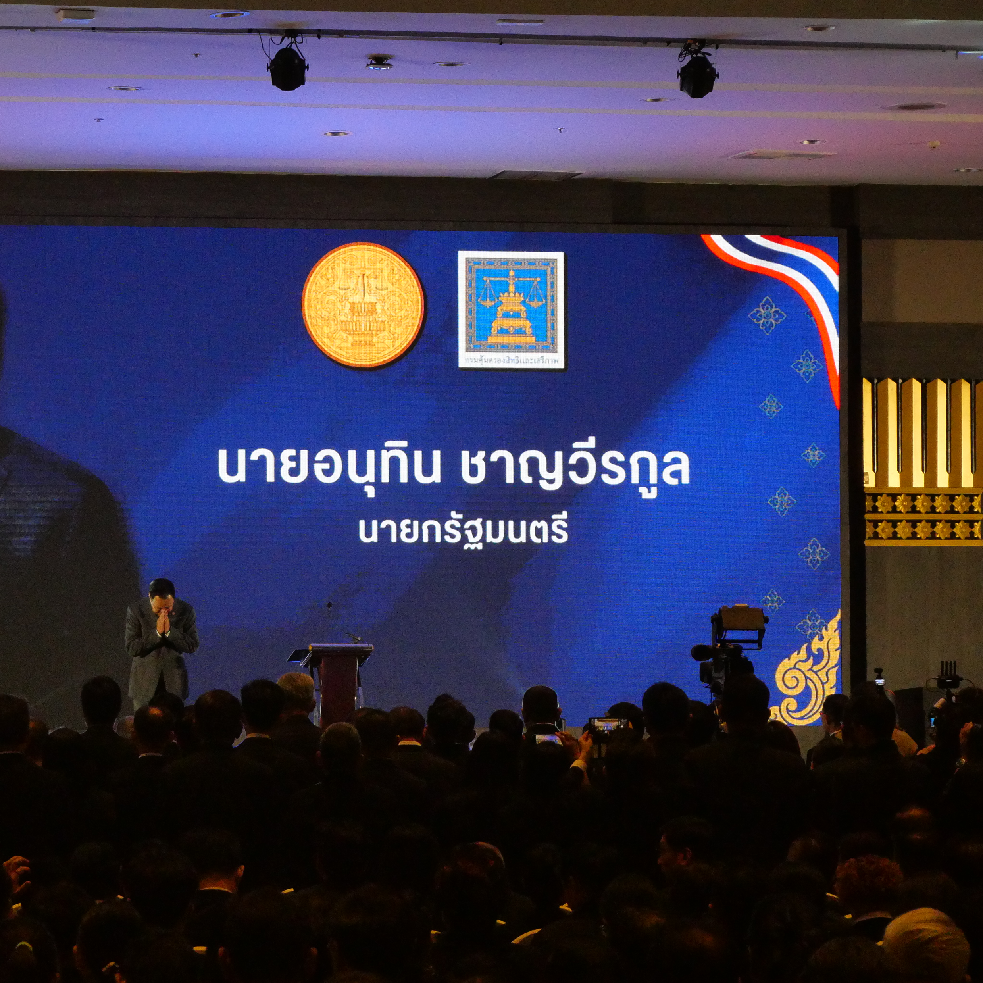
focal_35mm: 158
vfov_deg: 11.1
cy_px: 491
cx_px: 286
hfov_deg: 11.0
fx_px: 5076
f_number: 6.3
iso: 4000
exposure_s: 1/320
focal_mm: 60
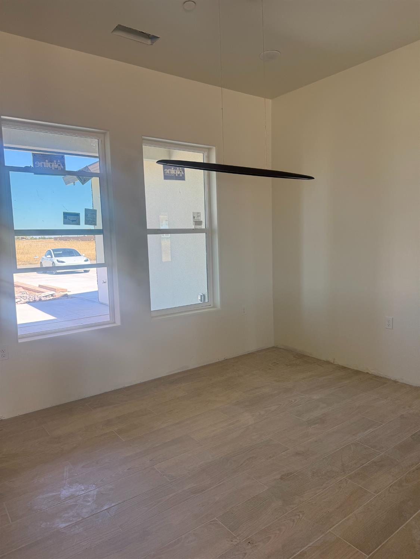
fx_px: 388
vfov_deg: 71.6
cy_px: 280
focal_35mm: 24
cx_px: 210
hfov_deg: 56.8
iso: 100
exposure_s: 1/393
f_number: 1.78
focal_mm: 6.76
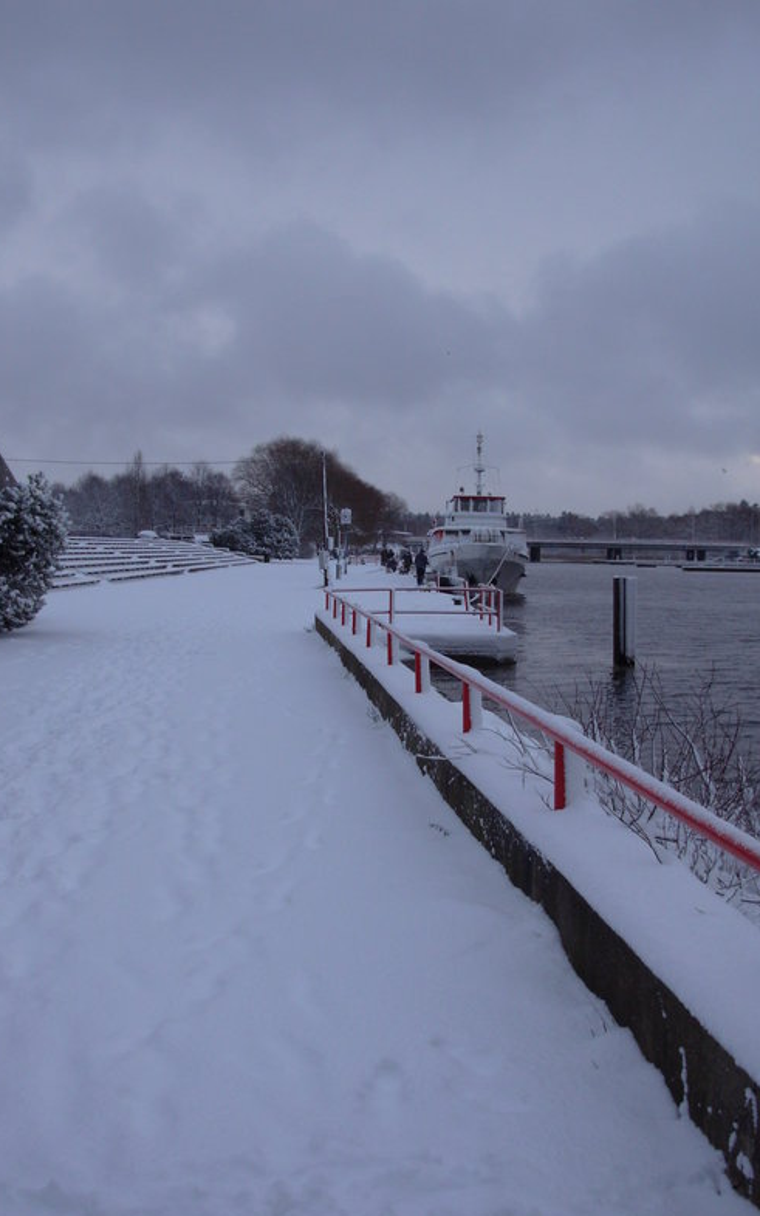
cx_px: 396
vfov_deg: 48.2
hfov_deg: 31.2
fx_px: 1359
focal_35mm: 41
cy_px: 617
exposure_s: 1/264
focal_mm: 6.3
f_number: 2.9
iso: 50
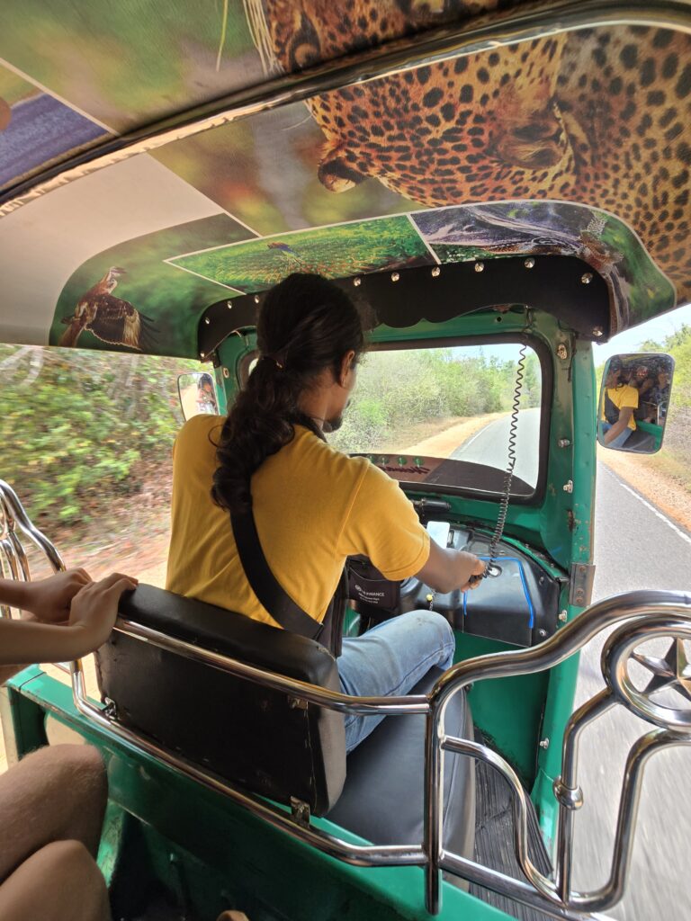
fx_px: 346
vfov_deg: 106.2
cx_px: 346
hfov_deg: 89.9
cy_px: 460
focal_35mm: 13
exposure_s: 1/207
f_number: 2.2
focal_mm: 2.2
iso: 50
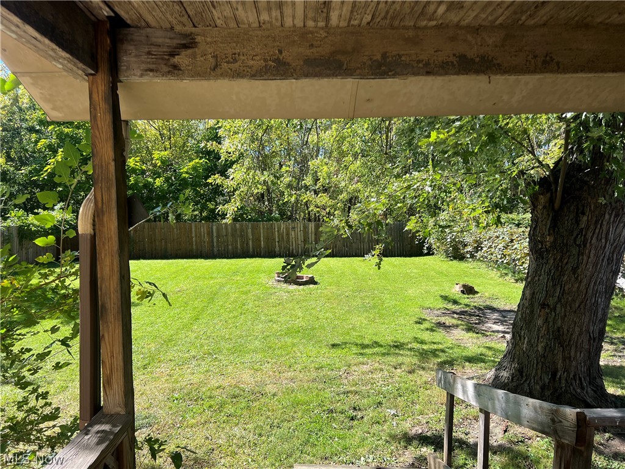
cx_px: 312
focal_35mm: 26
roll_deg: +0.0
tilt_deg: -4.6
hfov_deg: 67.3
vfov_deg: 53.1
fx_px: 469
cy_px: 234
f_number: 1.5
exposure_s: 1/1224
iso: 50
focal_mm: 5.7
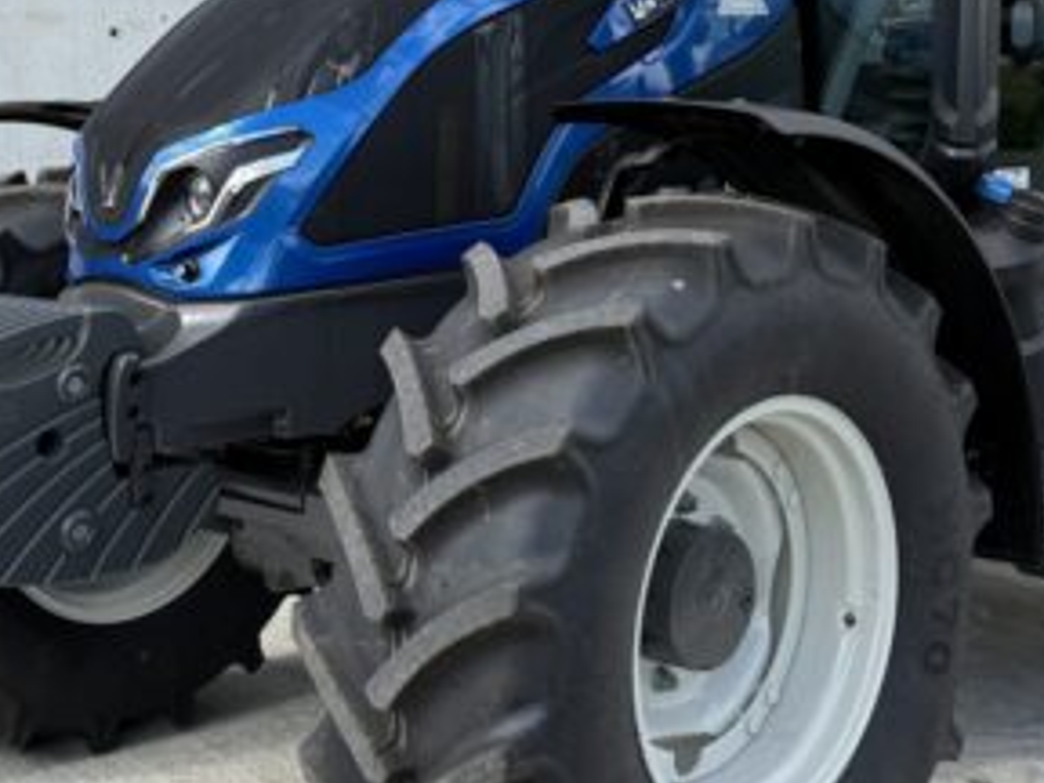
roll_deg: +1.1
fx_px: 1930
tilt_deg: +2.5
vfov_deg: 22.4
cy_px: 94
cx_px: 663
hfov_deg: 30.1
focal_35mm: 64
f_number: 1.78
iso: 100
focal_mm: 6.76
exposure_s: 1/2299
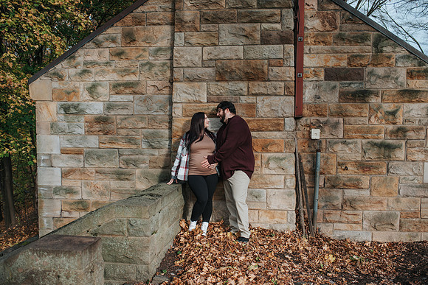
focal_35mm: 38
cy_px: 154
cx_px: 219
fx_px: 456
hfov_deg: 50.3
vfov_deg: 34.8
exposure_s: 1/500
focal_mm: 35
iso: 180
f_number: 2.8
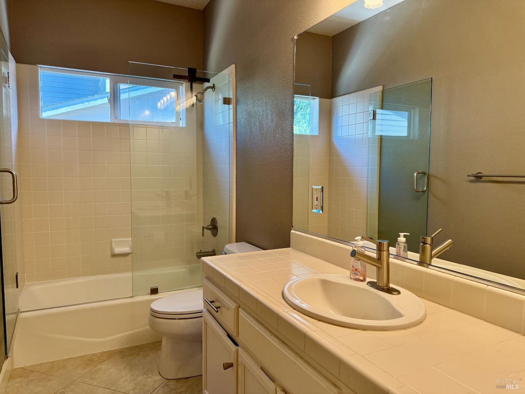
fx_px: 364
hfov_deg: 71.6
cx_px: 262
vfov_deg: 56.8
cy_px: 197
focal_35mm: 24
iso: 200
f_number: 1.78
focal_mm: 6.76
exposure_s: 1/178
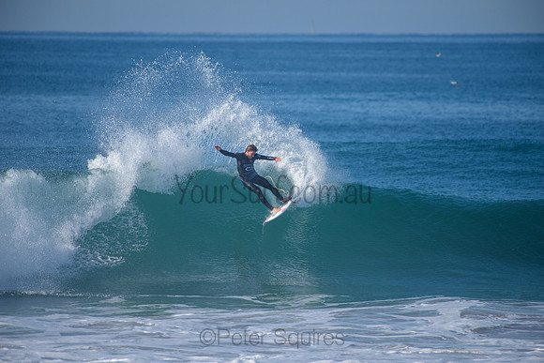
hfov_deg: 4.1
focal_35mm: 500
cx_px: 272
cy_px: 182
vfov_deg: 2.8
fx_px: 7557
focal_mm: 500
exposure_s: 1/2000
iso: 220
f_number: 5.6
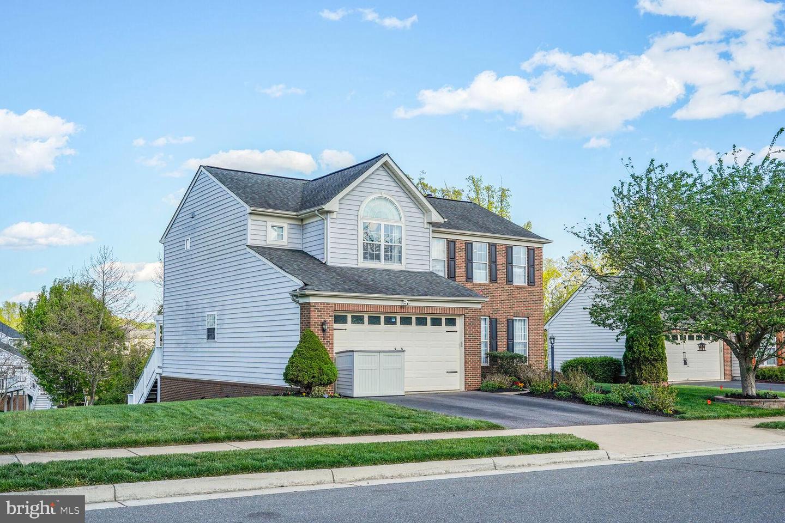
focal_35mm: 35
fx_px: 763
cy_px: 262
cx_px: 392
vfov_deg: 37.9
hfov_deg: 54.4
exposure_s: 1/1000
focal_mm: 35
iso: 800
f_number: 9
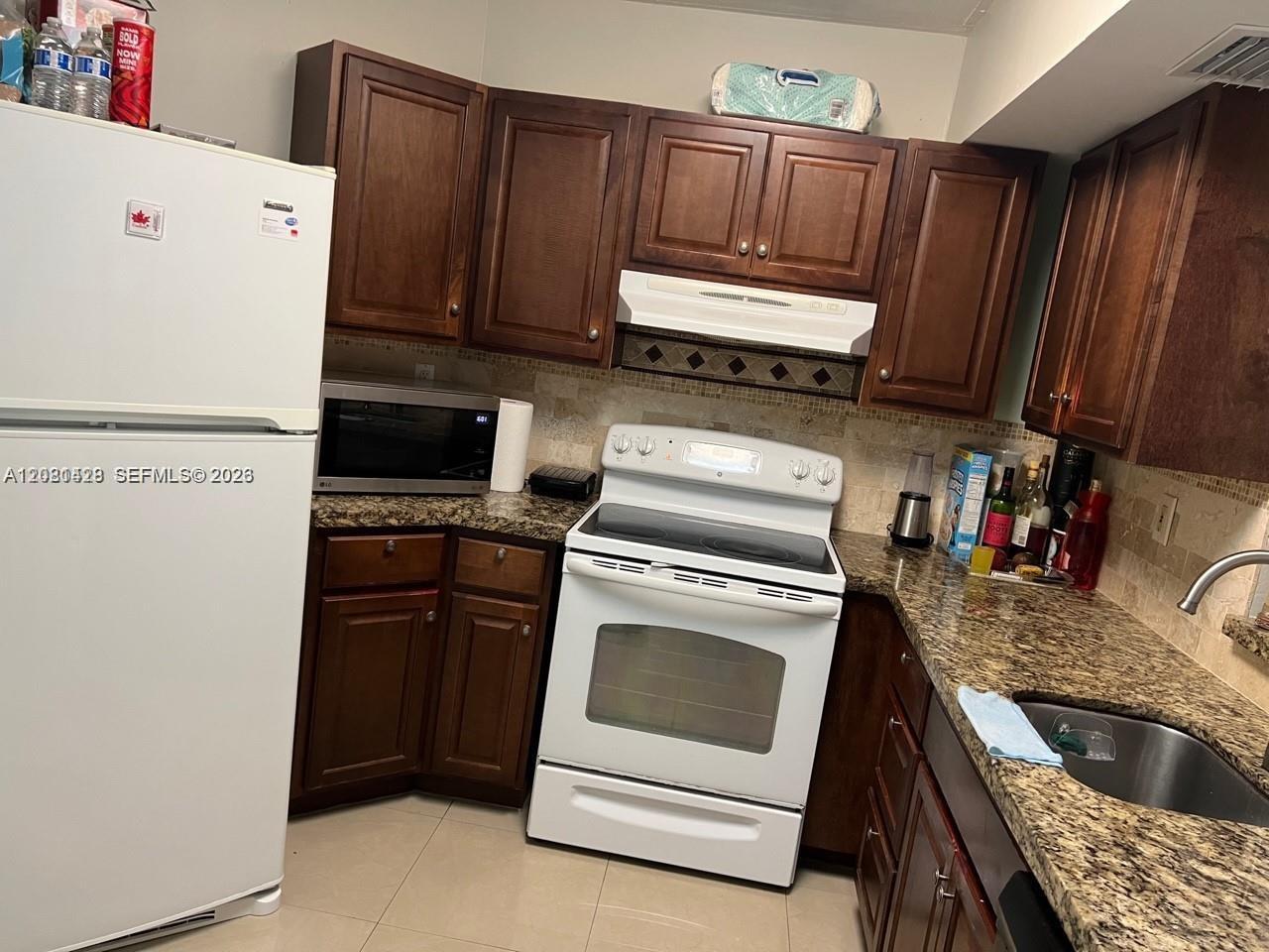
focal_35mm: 26
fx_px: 953
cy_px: 476
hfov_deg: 67.3
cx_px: 634
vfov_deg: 53.1
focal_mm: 5.7
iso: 250
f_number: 1.5
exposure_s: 1/60
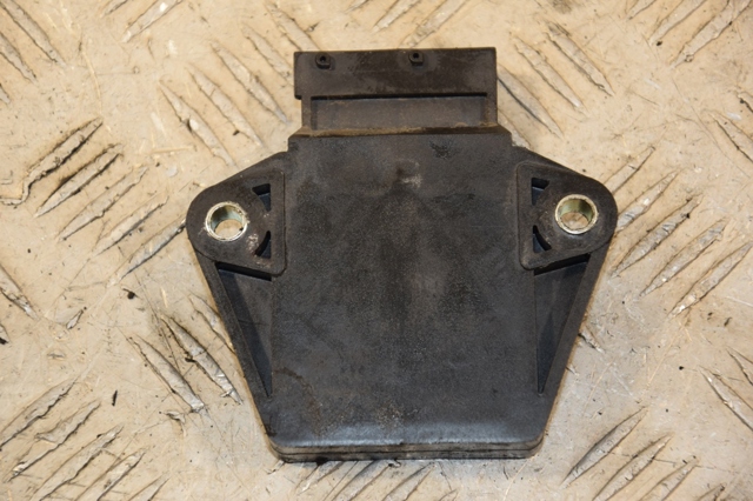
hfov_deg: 15.2
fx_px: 2822
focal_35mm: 135
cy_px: 250
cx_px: 376
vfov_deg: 10.1
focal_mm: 90
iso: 800
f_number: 5.6
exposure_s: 1/160
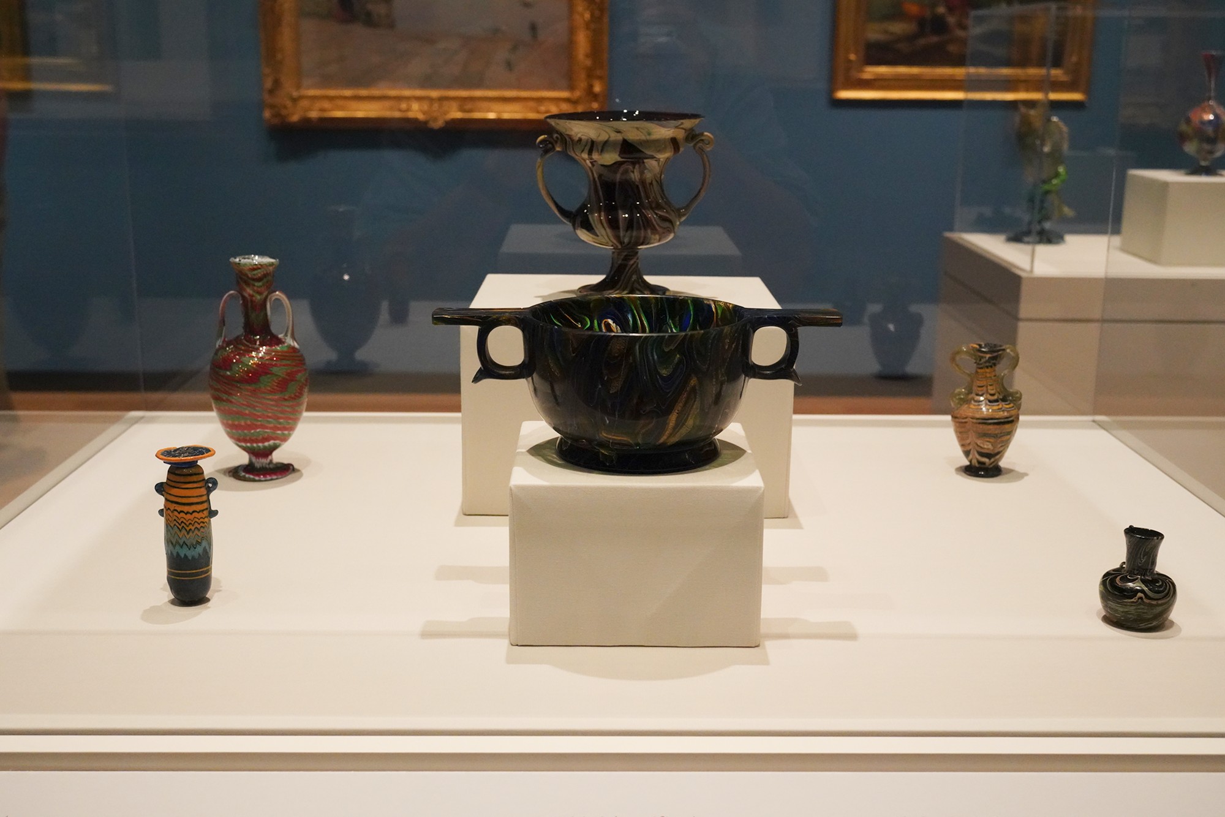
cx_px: 612
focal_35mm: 42
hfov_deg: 46.4
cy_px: 408
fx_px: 1429
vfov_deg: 31.9
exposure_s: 1/100
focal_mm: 42
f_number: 8
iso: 8000
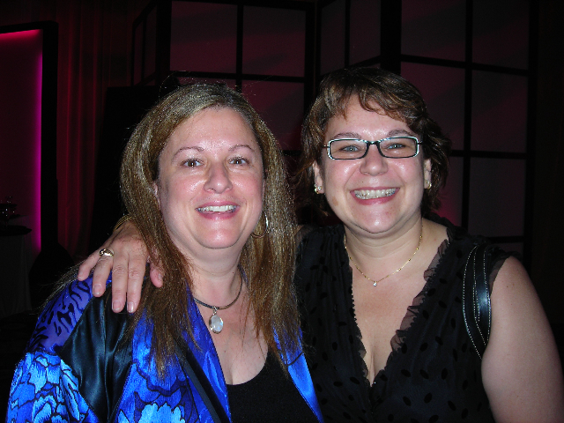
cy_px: 212
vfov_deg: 37.7
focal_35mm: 38
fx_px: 619
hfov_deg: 49.0
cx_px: 282
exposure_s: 1/60.1
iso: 50
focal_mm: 6.3
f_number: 3.2
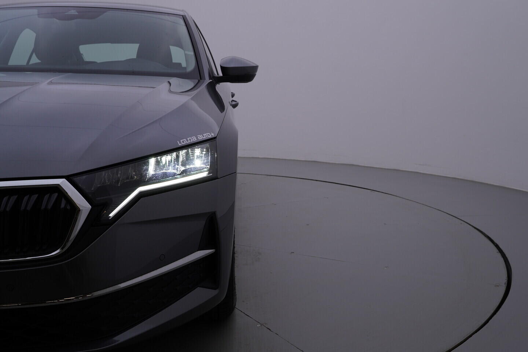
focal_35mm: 36
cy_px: 176
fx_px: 528
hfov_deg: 53.1
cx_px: 264
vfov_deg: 36.9
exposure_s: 1/160
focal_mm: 24
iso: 125
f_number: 5.6
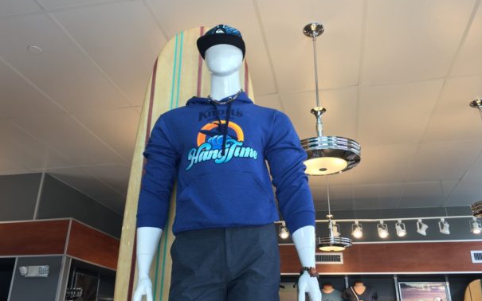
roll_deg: +1.1
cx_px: 242
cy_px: 147
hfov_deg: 61.2
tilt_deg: +22.2
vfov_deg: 40.6
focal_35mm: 31
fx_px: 407
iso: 32
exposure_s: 1/40
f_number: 2.2
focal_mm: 4.15
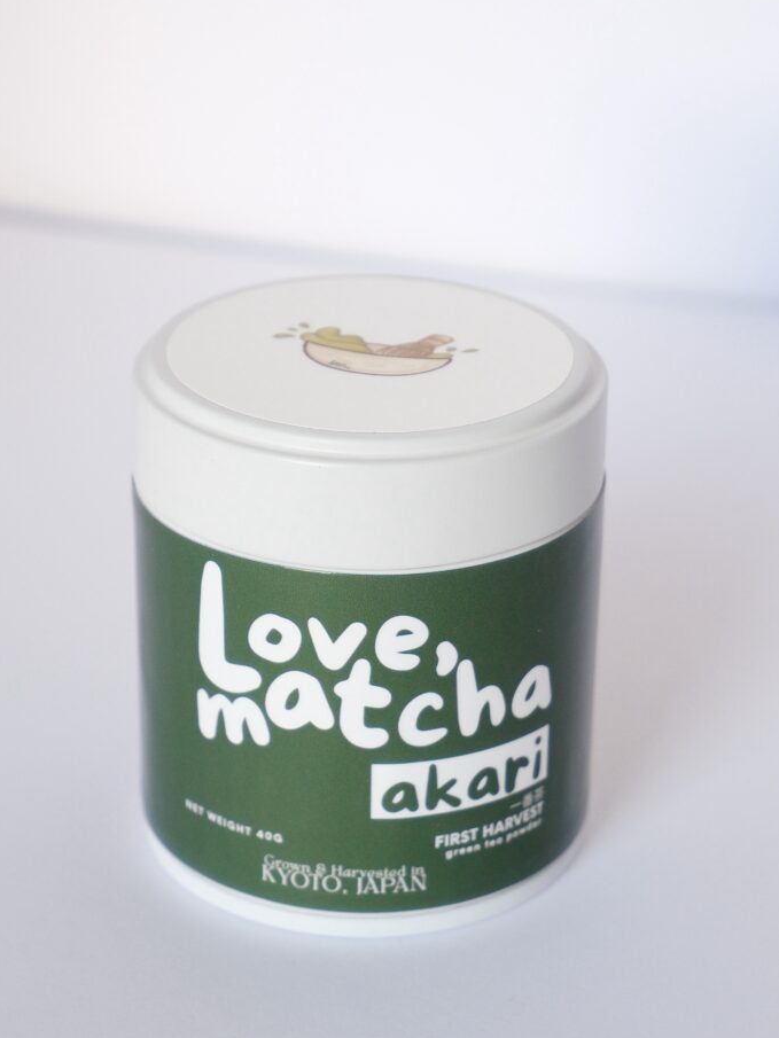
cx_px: 390
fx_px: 2220
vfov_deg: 26.3
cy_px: 554
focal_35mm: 74
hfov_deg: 19.9
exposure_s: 1/140
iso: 1250
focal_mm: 45
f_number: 5.6
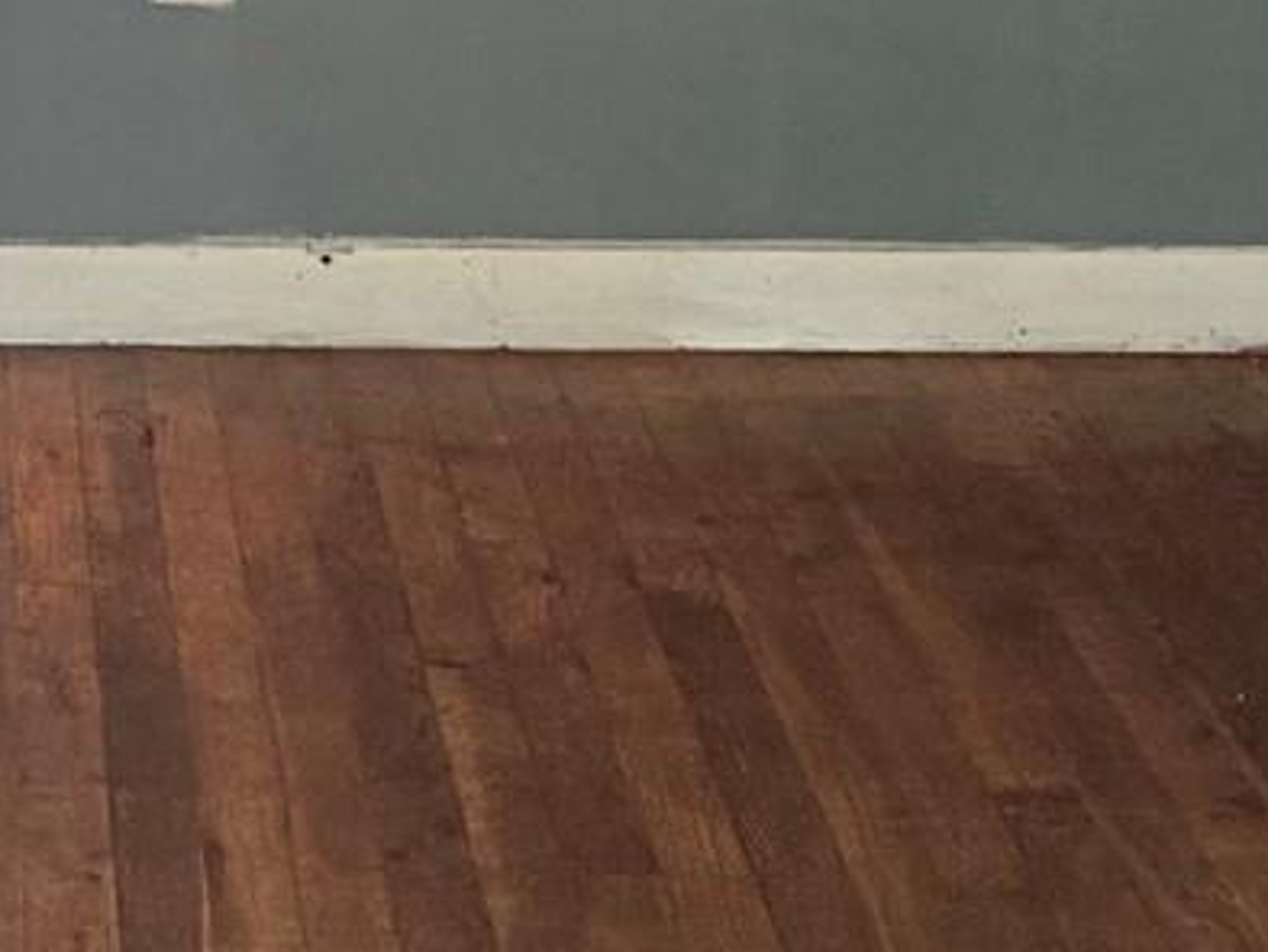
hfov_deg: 14.7
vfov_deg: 11.0
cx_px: -597
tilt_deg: -4.7
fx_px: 4580
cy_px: -855
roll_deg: +2.6
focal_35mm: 125
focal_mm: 6.76
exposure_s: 1/60
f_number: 1.78
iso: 320
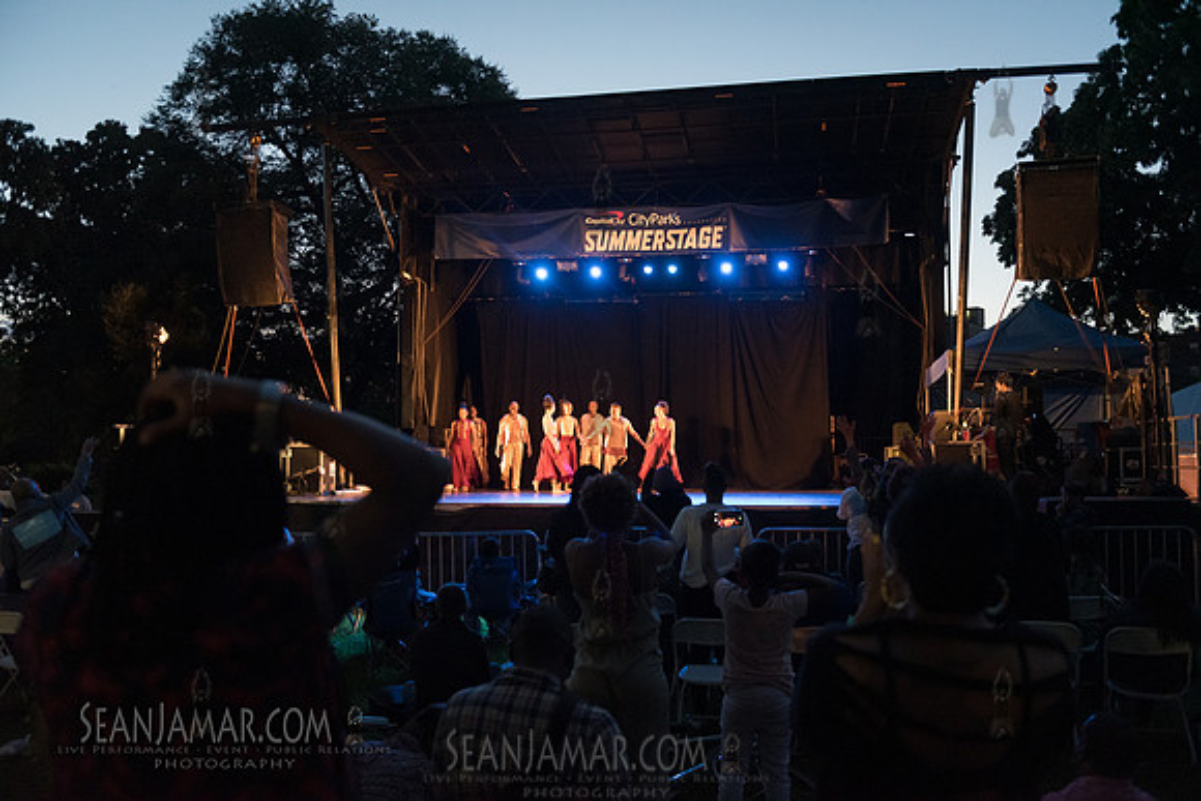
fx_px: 1068
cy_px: 400
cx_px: 600
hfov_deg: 58.7
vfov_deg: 41.1
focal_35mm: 32
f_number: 2.8
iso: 5000
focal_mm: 32
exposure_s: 1/125
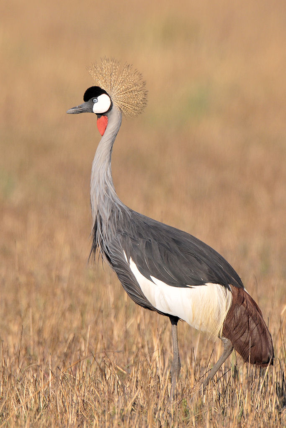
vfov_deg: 2.0
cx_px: 143
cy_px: 214
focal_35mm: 1050
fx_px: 12507
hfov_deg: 1.3
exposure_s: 1/800
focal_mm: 700
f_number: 7.1
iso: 400
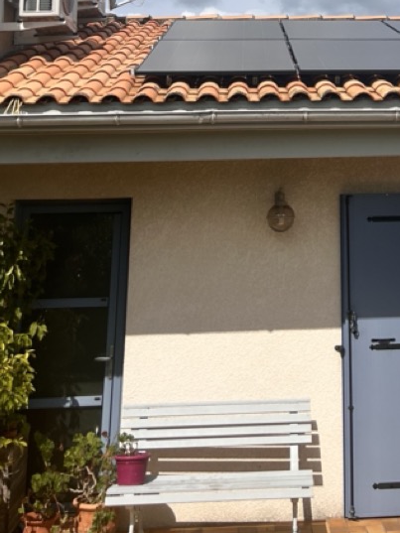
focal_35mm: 62
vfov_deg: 27.8
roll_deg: -0.4
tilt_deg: +17.1
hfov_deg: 23.1
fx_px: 955
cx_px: 349
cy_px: -85
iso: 50
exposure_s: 1/10309
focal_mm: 5.7
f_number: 1.5
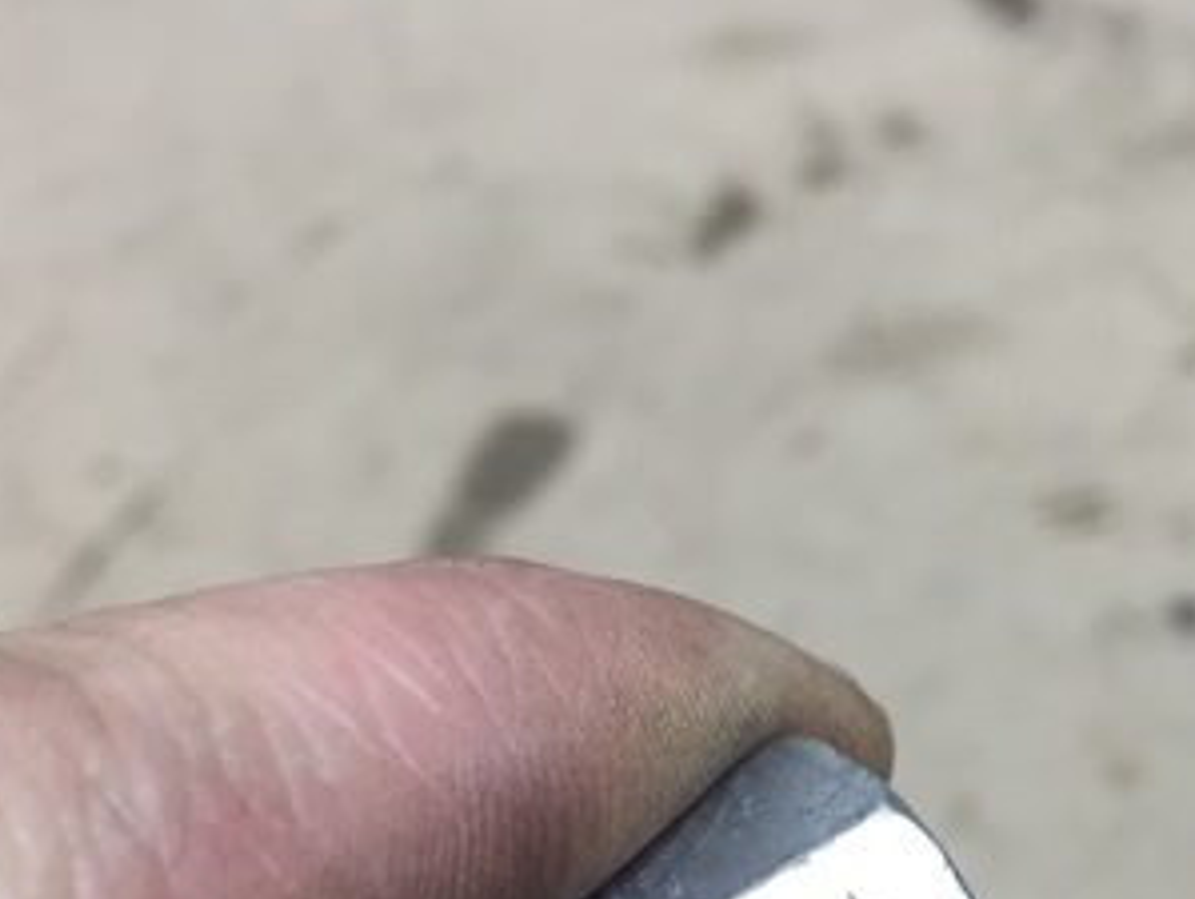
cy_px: 919
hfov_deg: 30.7
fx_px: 2143
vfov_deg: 22.7
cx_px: 867
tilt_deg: -48.5
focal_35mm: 62
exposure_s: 1/33
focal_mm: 4.15
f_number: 2.2
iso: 80
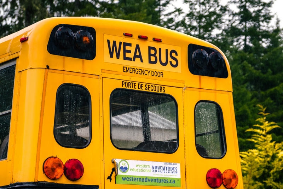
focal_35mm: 83
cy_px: 94
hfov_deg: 24.5
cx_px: 142
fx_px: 653
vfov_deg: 16.5
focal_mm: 55
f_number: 2.8
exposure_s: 1/200
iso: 500
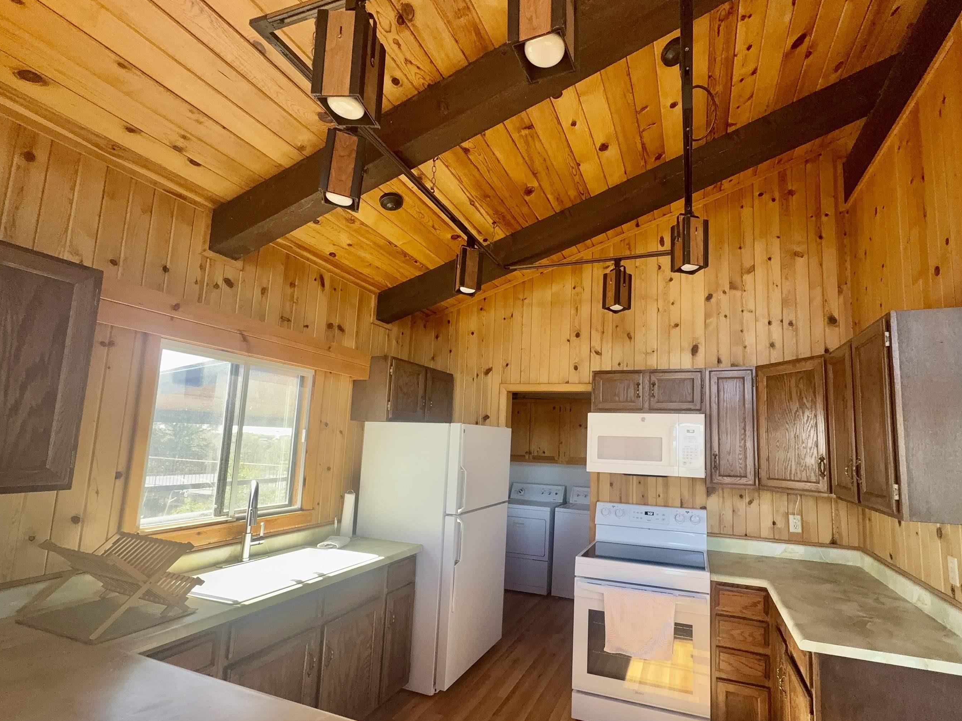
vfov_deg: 77.9
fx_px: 445
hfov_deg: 93.9
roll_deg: -1.7
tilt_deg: +6.8
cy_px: 394
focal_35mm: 16
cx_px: 547
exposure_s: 1/99
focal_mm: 2.22
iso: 100
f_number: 2.2
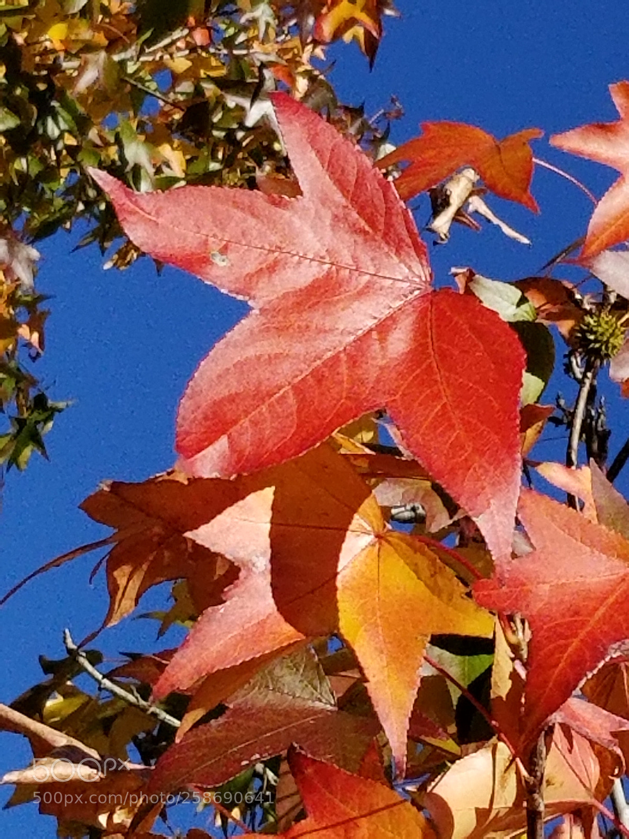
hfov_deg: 53.1
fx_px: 630
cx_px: 314
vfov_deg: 67.3
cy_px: 420
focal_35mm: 26
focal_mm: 4.25
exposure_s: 1/3496
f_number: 1.7
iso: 50
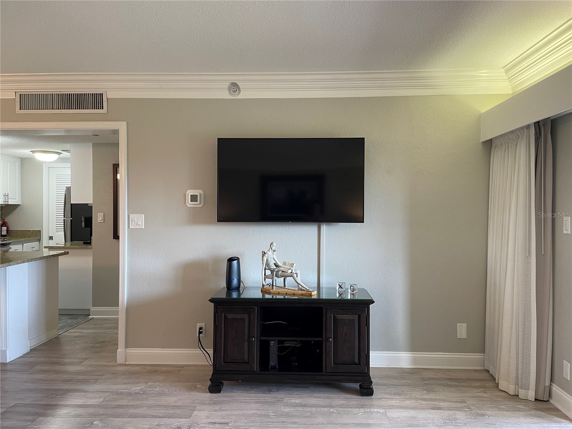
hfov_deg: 67.3
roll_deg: +0.5
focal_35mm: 26
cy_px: 214
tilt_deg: -0.3
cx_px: 286
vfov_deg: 53.1
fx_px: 430
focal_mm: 4.2
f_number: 1.6
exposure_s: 1/60
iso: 100
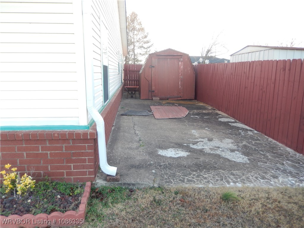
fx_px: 220
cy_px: 114
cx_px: 152
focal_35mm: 25
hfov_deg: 69.4
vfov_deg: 54.9
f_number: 3.4
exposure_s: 1/40
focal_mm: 4.5
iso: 125
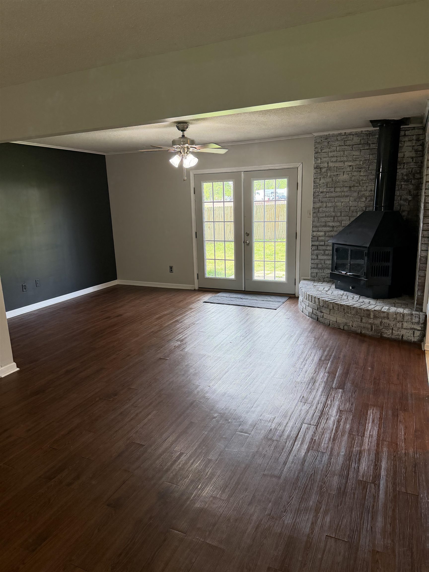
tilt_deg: -12.7
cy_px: 286
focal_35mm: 24
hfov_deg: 56.8
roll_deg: +2.4
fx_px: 397
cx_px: 214
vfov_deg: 71.6
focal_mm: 6.76
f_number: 1.78
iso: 200
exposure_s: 1/127
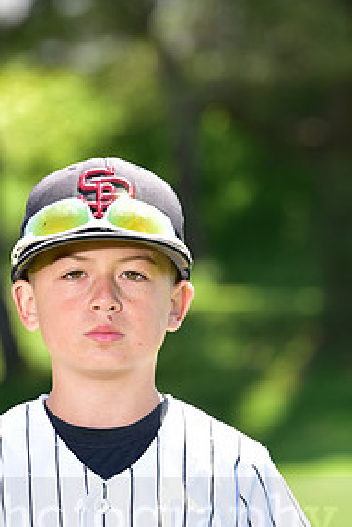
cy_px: 503
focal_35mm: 304
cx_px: 95
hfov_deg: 4.5
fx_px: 4453
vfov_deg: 6.8
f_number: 5
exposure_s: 1/250
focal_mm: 150
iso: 160
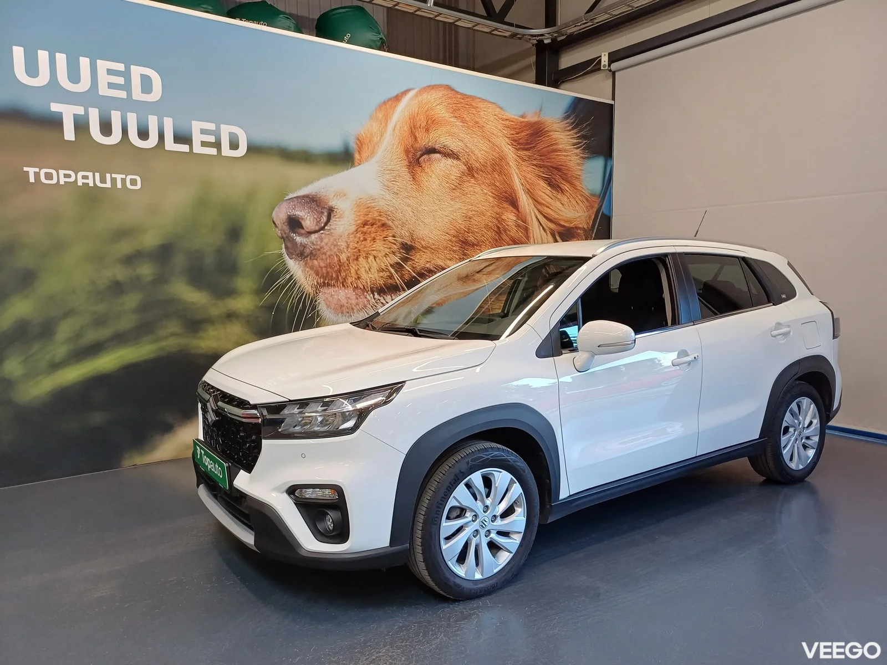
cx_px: 444
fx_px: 641
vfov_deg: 54.9
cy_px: 332
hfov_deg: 69.4
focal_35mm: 25
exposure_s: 1/50
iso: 125
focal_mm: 4.65
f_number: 1.8
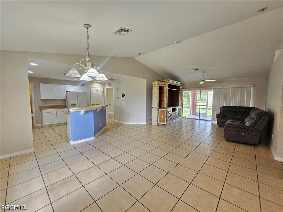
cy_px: 106
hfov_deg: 106.2
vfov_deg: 89.9
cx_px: 142
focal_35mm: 13
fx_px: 106
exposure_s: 1/60
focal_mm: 2.2
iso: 250
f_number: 2.2
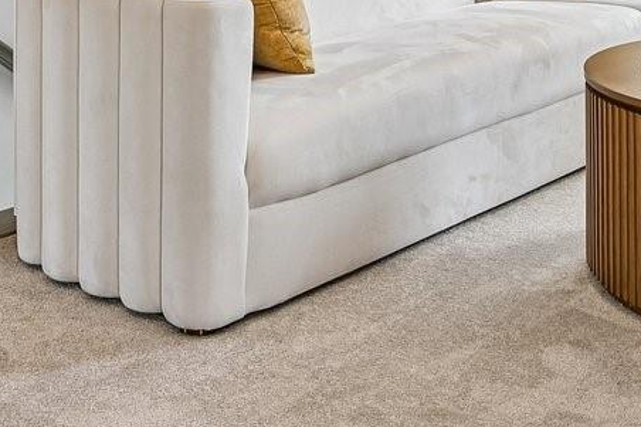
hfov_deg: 26.2
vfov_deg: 16.1
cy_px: -226
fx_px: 1370
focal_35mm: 77
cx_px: 406
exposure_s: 1/8
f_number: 8
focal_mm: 17
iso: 100
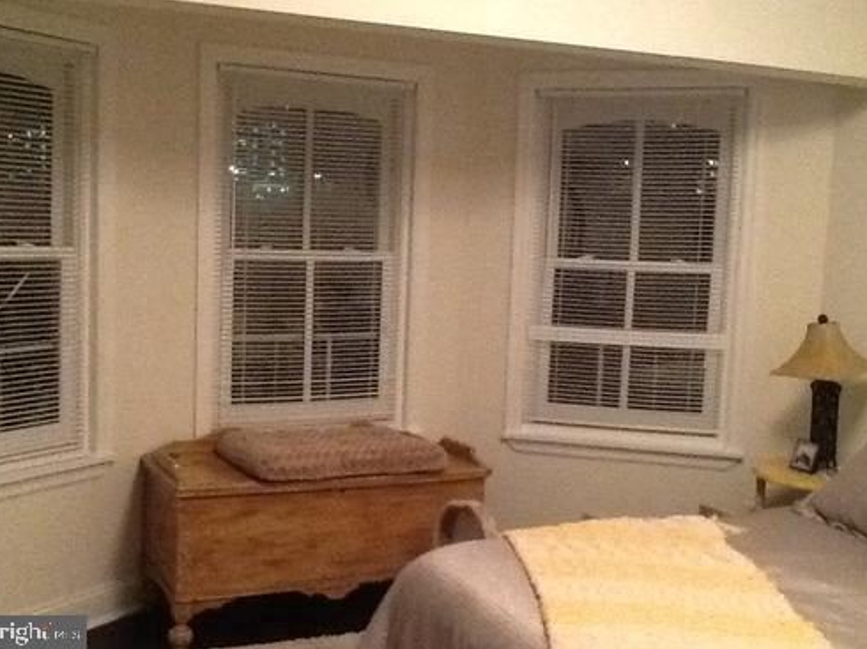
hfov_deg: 41.3
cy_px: 311
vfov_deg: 31.5
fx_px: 1152
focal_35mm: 46
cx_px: 430
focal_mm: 2.03
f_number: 2.4
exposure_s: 1/15
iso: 640
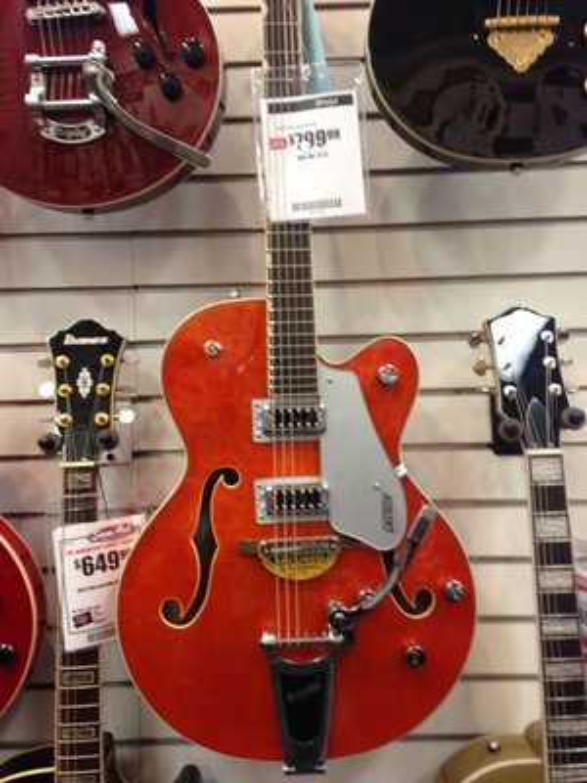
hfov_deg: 42.9
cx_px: 294
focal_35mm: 33
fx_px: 746
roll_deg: +2.5
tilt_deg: +3.1
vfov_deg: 55.4
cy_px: 392
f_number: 2.4
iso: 100
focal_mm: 4.12
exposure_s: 1/20
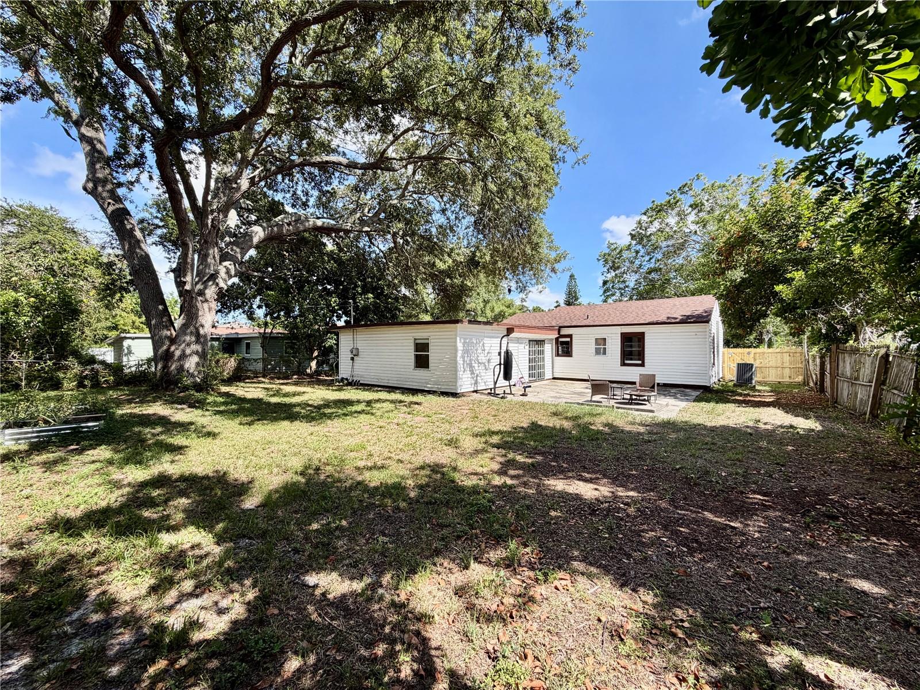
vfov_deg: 85.7
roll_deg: -0.6
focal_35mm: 14
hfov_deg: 102.1
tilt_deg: +0.0
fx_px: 372
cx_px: 460
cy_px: 345
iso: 40
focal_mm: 2.22
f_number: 2.2
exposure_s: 1/574
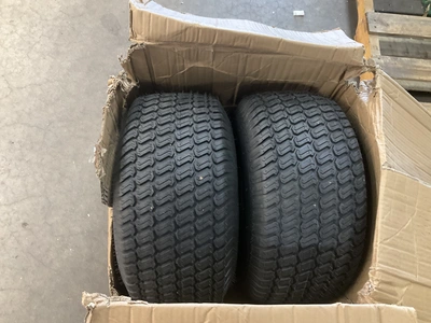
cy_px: 162
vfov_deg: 48.2
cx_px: 216
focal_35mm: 29
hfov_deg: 61.7
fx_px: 361
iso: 250
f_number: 1.8
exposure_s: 1/30
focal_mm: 3
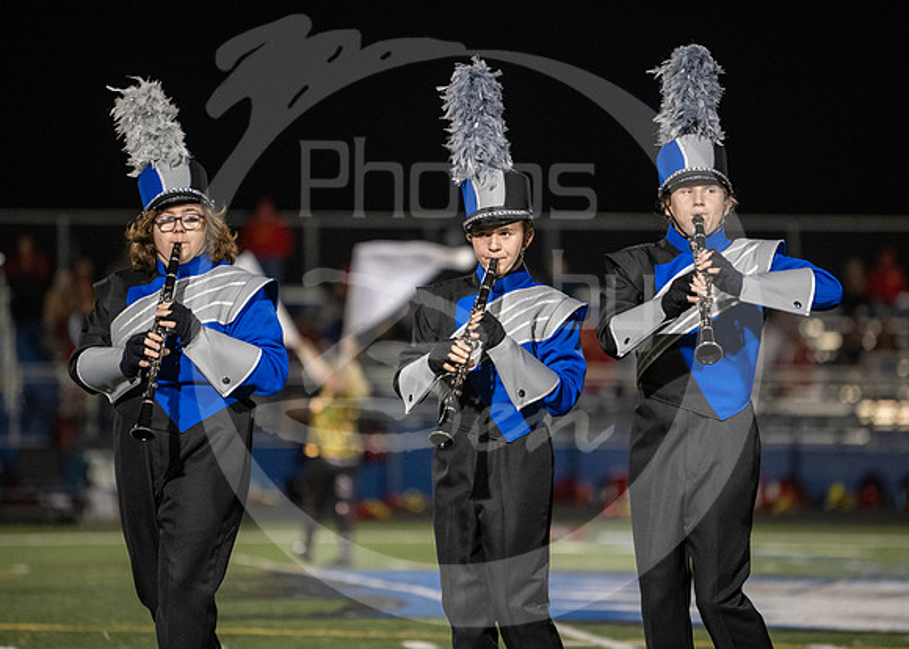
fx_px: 6089
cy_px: 284
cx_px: 474
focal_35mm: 236
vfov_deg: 6.1
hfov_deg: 8.5
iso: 4000
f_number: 2.8
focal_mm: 200
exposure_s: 1/500
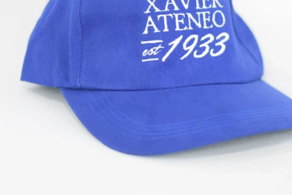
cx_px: 155
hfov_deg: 15.9
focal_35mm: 129
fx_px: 1047
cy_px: 29
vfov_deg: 10.6
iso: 1600
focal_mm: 50
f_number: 1.8
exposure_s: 1/320
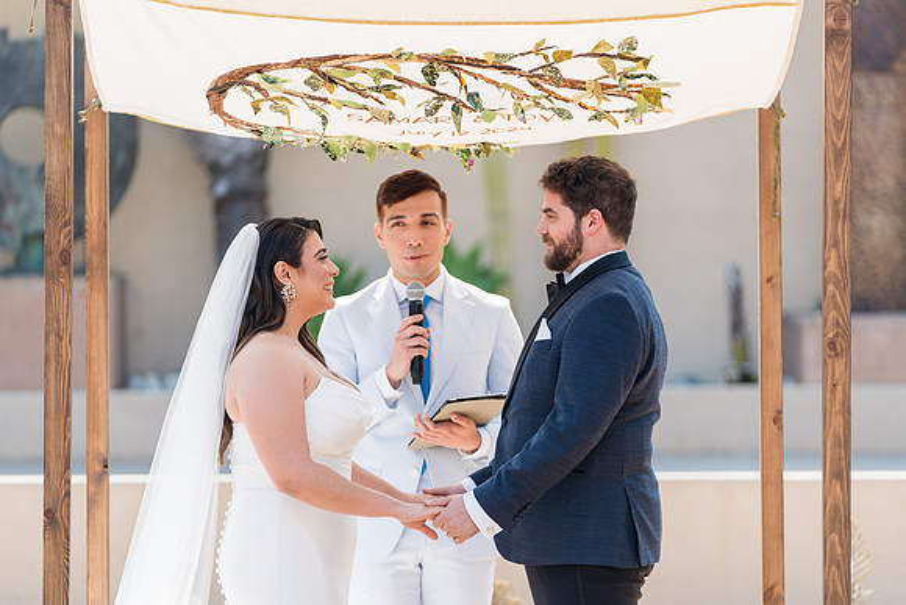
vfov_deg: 7.0
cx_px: 467
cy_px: 293
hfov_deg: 10.5
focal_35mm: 195
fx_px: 4908
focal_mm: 189
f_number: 2.8
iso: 200
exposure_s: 1/1250
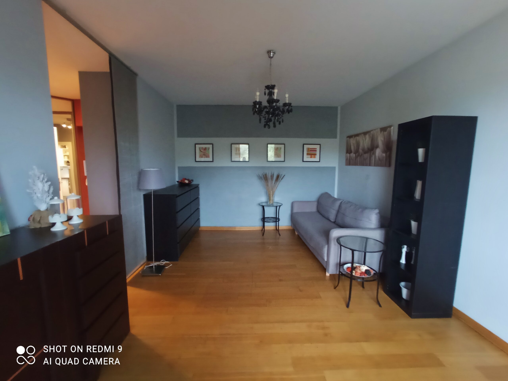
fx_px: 220
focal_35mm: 15
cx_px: 254
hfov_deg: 98.2
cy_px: 190
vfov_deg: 81.7
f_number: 2.2
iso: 1184
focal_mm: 1.65
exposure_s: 1/20
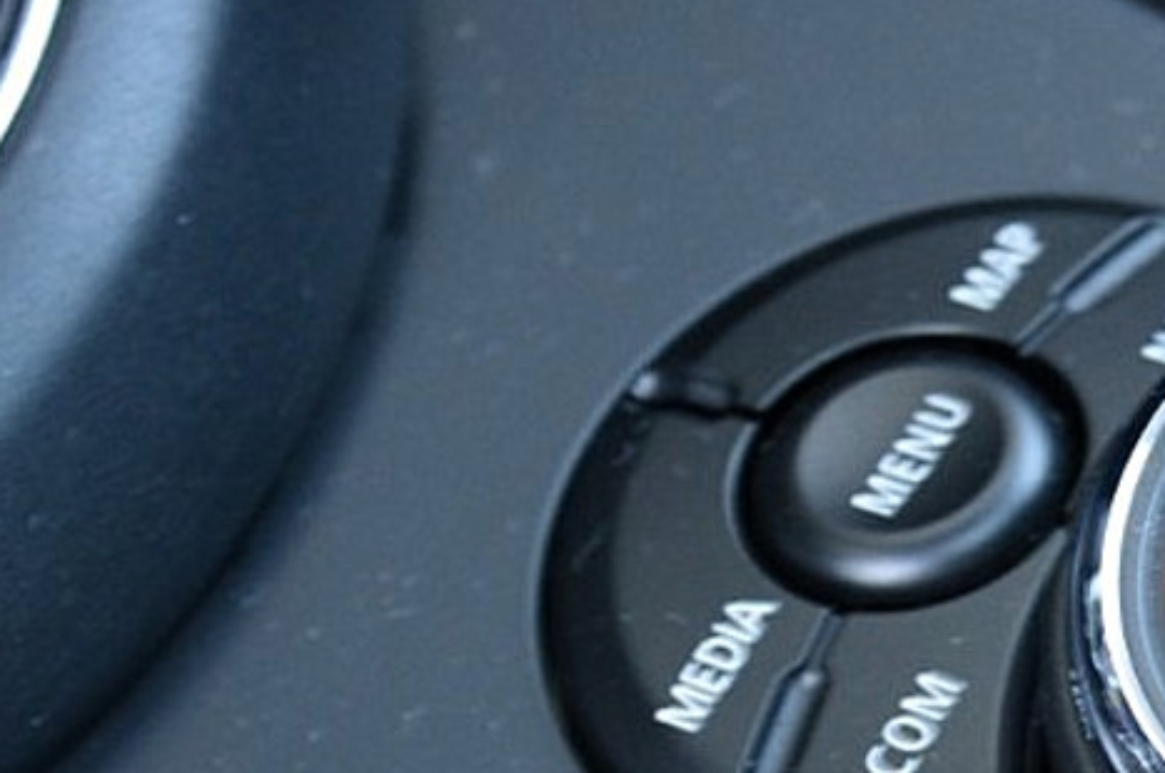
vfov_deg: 6.3
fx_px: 6980
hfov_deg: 9.4
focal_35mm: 216
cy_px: 606
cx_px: 1462
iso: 800
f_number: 5.3
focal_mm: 48
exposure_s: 1/10
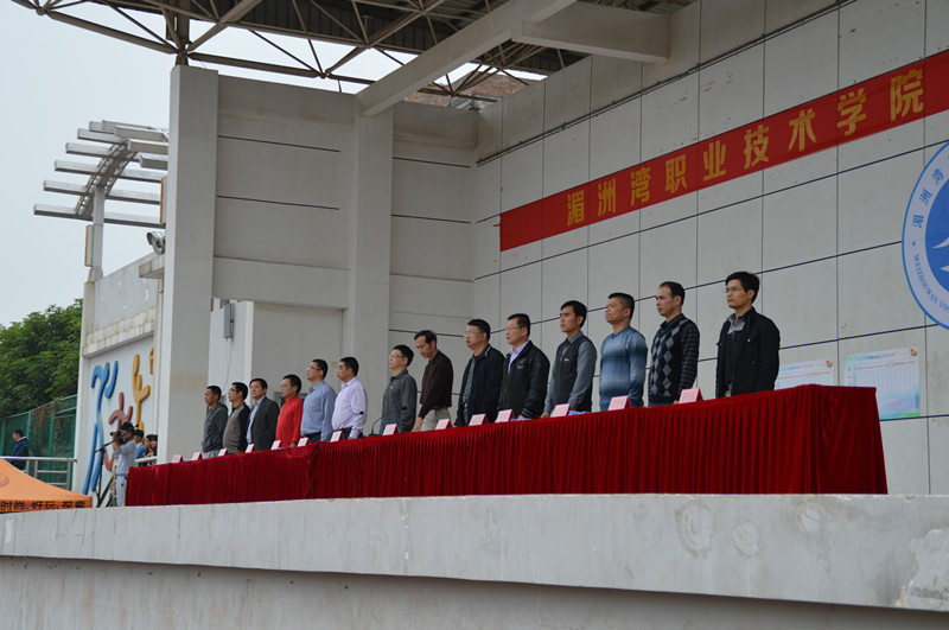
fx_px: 1658
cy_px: 315
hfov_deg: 31.9
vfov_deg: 21.5
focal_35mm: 63
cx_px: 474
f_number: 5.6
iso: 110
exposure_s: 1/125
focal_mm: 42
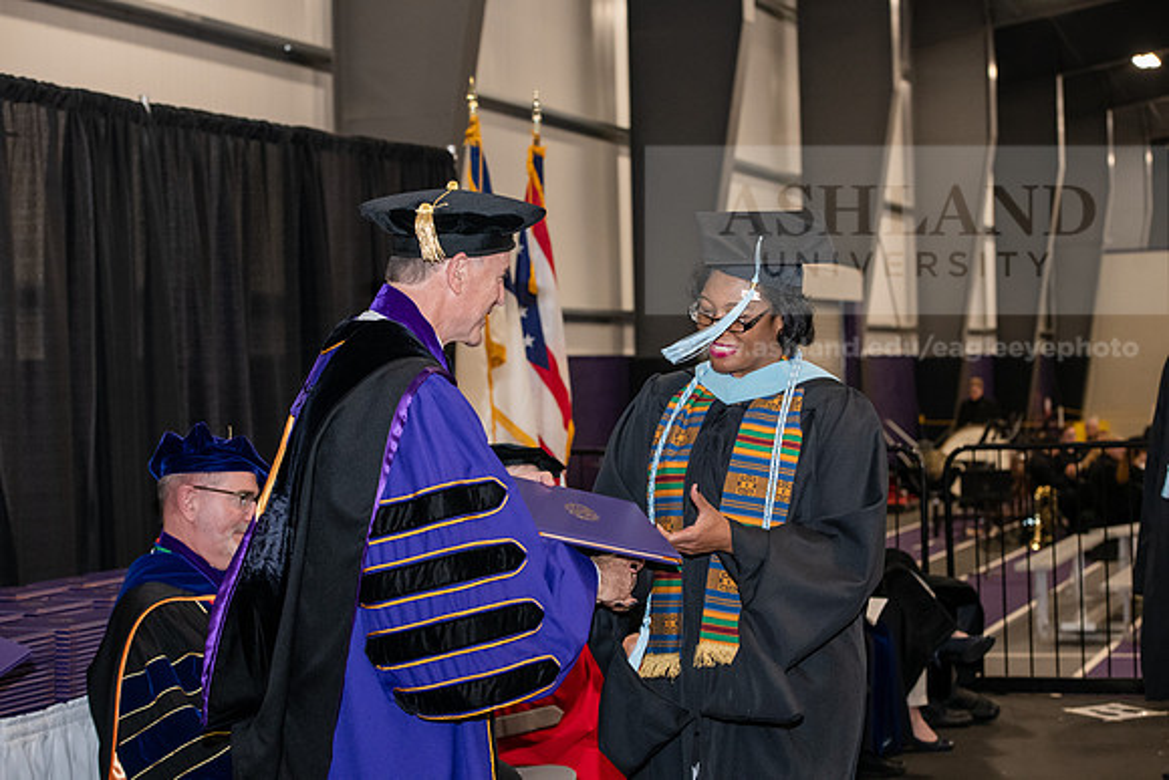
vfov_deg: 19.5
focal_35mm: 70
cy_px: 390
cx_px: 584
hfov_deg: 28.8
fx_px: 2273
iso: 2500
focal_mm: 70
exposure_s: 1/200
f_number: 5.6
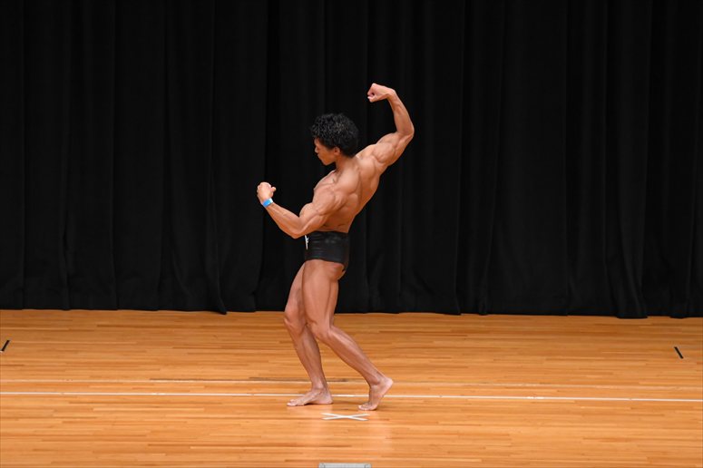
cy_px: 234
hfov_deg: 9.2
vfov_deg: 6.1
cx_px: 352
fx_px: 4392
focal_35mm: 225
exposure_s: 1/400
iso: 3200
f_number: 5.6
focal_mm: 150
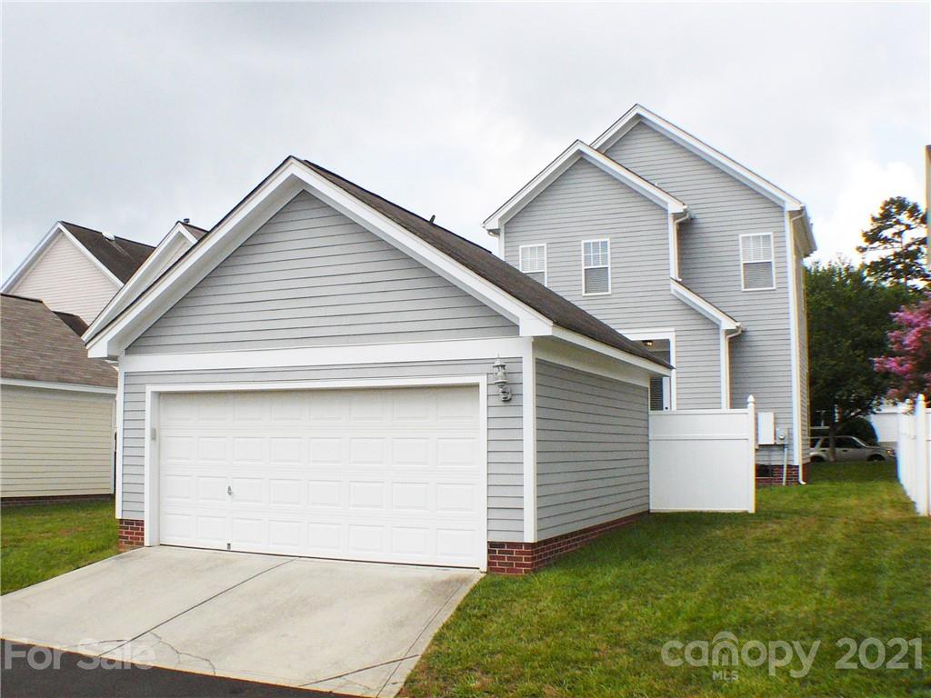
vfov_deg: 29.7
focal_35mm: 49
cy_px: 349
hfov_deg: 38.9
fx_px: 1318
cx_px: 466
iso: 200
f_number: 5.6
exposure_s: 1/800
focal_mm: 7.3
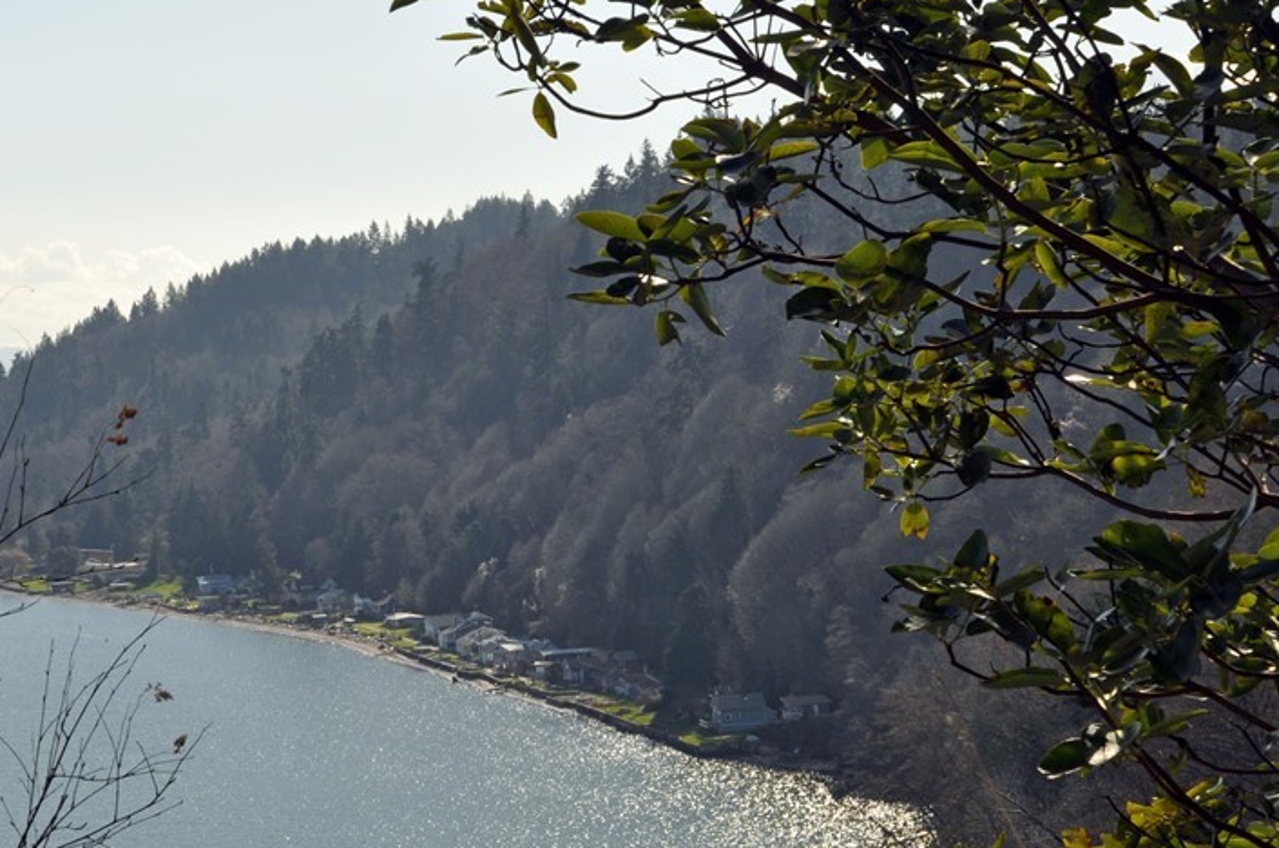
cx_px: 353
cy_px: 547
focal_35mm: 111
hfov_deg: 18.4
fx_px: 3936
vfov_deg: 12.3
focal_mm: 48
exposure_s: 1/200
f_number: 13
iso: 200
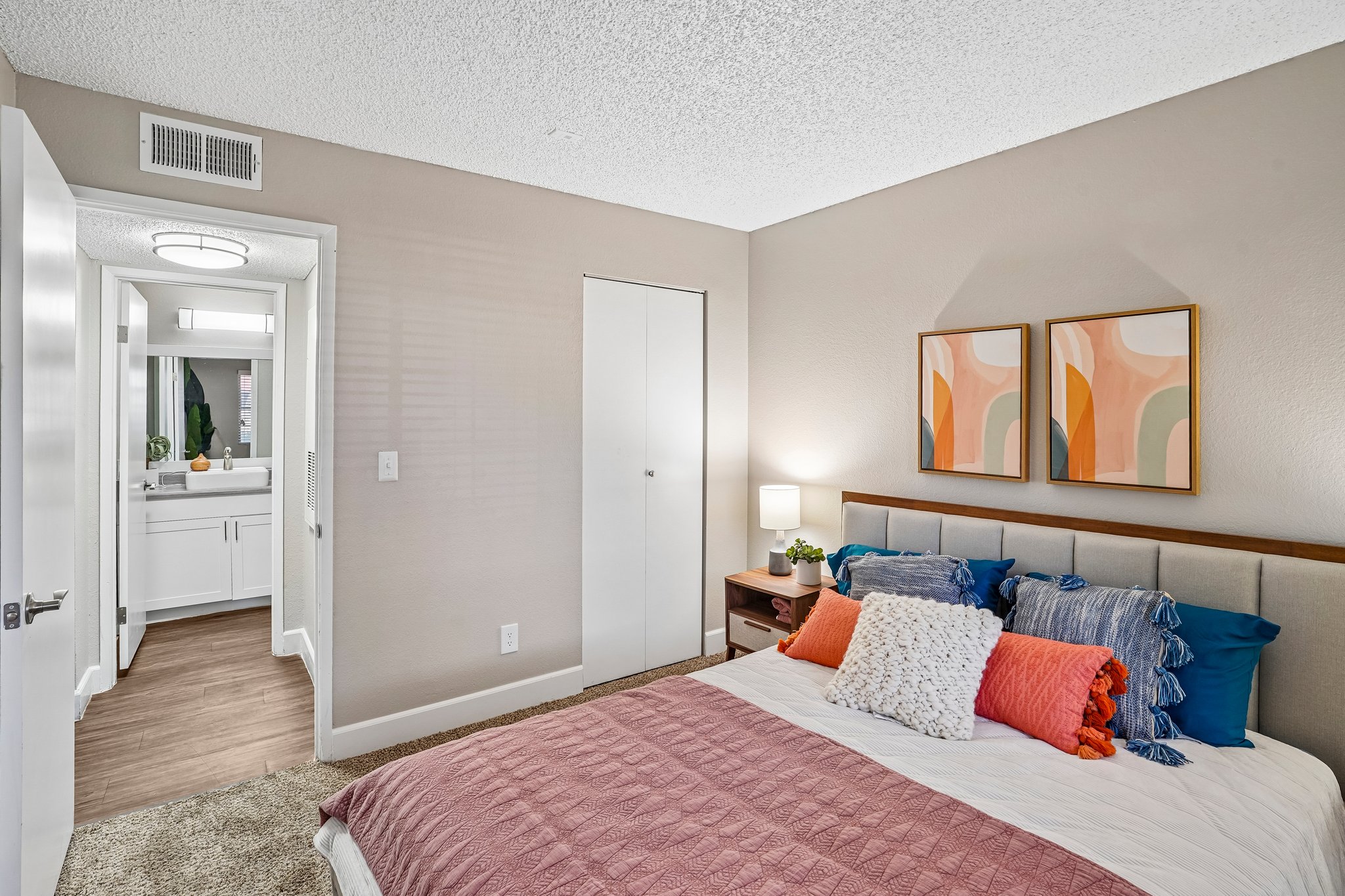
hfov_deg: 96.7
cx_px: 672
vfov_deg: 73.7
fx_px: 598
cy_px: 448
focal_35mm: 16
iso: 400
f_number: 8
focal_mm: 16
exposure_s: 1/13
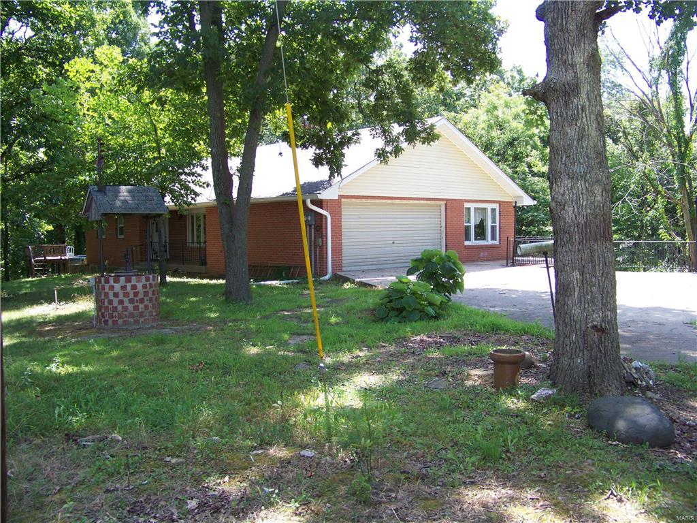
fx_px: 725
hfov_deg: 51.4
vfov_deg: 39.7
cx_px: 348
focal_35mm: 36
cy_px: 262
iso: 64
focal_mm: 5.85
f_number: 2.8
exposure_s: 1/125
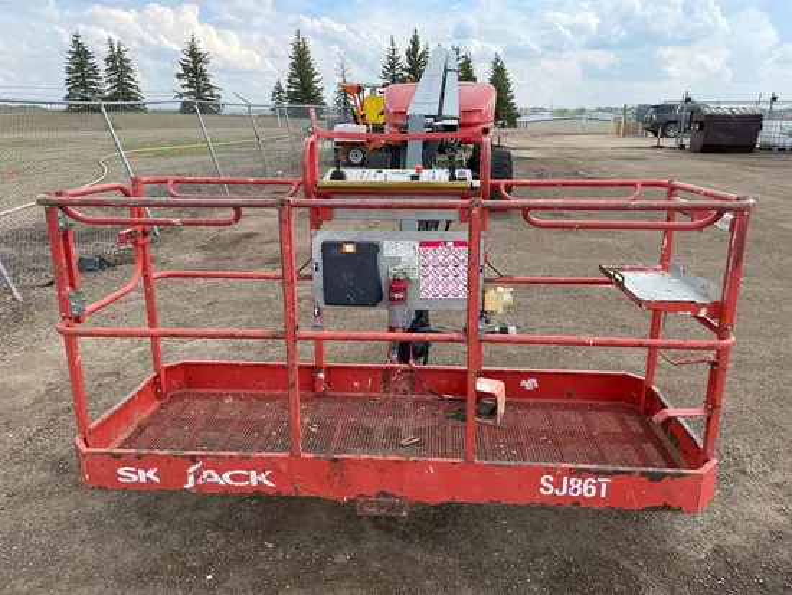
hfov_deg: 67.3
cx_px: 396
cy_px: 298
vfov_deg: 53.1
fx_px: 595
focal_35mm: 26
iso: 50
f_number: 1.6
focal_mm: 4.2
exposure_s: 1/1490
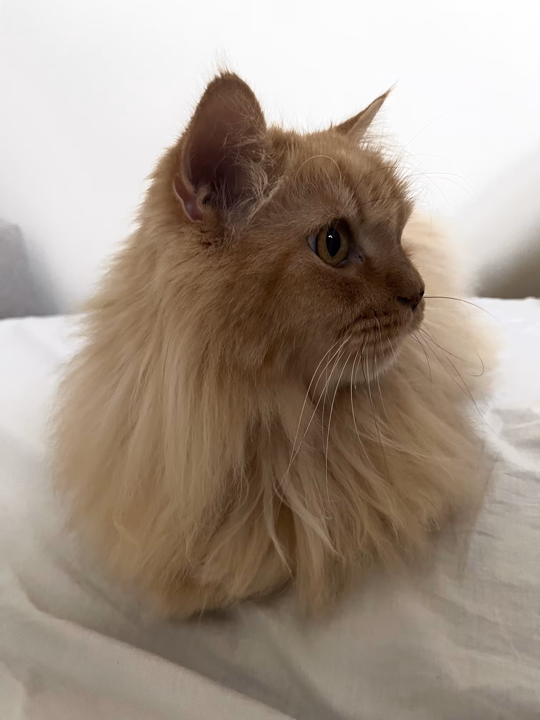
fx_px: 541
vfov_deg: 67.3
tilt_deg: -15.4
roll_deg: +6.6
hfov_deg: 53.1
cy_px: 360
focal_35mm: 26
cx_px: 270
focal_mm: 5.1
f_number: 1.6
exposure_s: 1/60
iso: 500
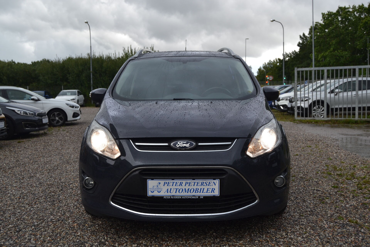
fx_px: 370
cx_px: 185
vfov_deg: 36.9
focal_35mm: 36
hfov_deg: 53.1
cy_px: 124
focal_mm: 24
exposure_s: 1/125
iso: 200
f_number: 5.6
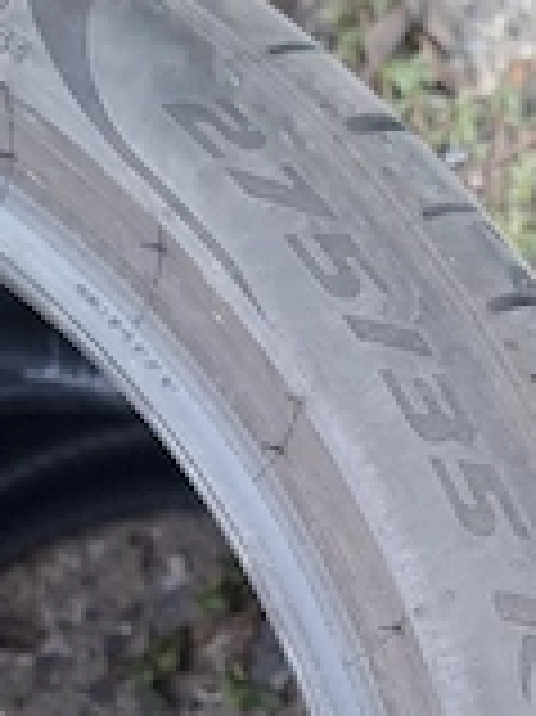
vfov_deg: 31.8
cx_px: 522
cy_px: 635
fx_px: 1199
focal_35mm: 58
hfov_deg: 24.2
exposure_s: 1/100
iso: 200
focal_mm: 5.54
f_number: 1.8
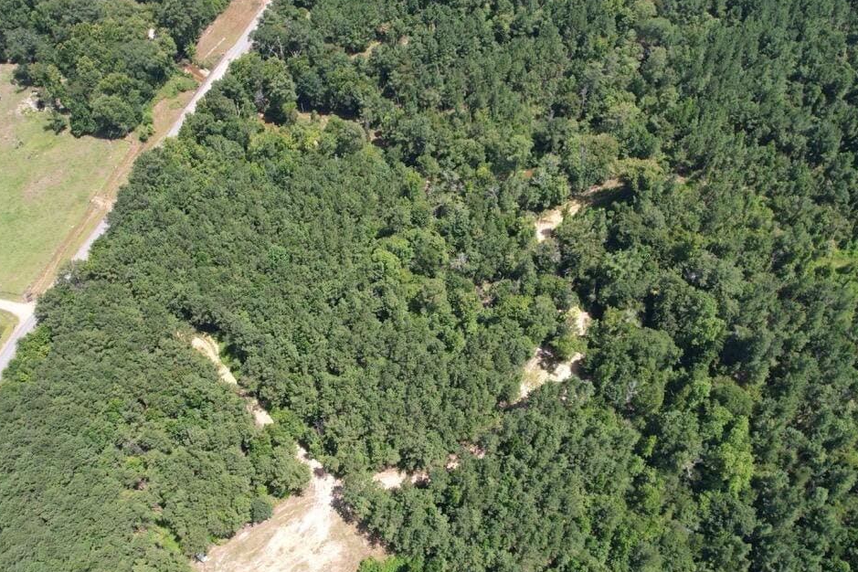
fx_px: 715
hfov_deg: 61.9
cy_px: 278
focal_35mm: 30
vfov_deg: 43.6
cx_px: 397
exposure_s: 1/800
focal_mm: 8.4
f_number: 2.8
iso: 100
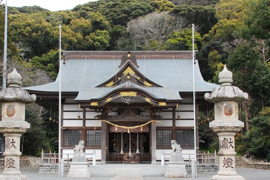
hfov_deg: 35.0
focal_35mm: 57
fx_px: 428
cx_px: 126
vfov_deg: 23.7
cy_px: 121
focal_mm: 28
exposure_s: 1/90
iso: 200
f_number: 5.6
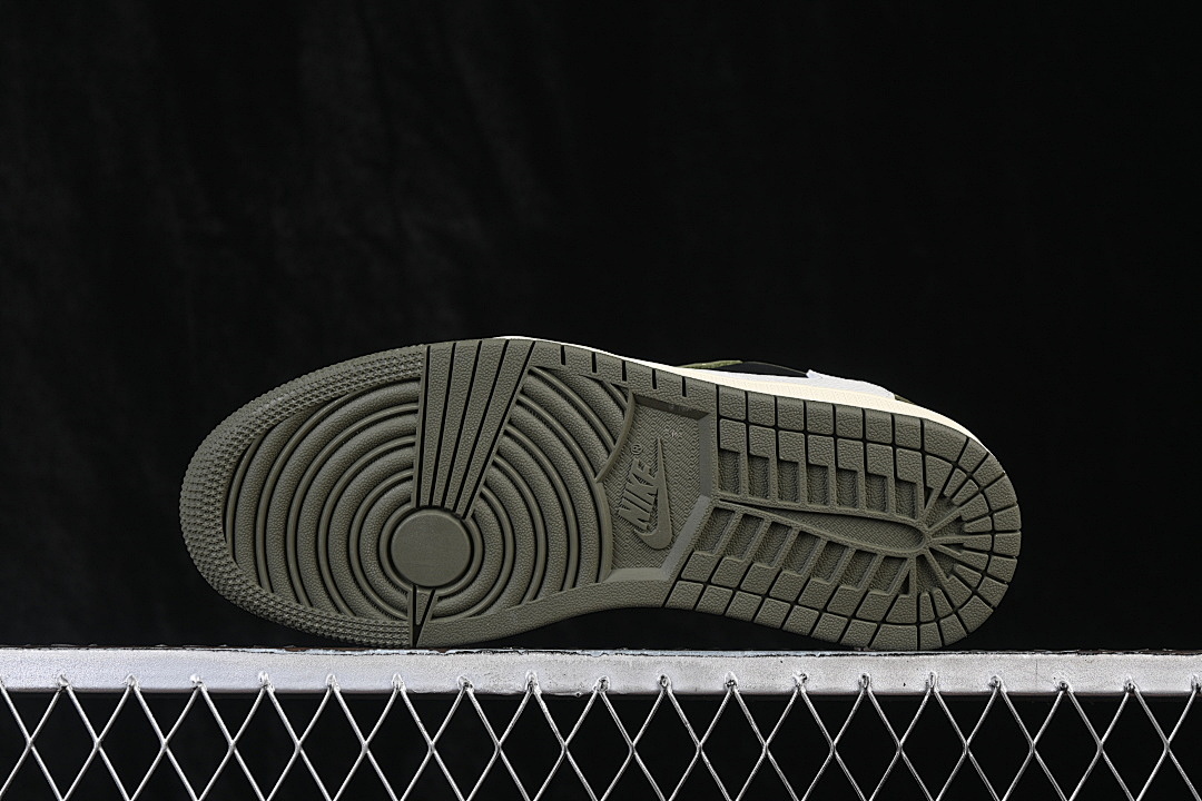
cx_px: 601
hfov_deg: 27.0
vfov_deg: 18.2
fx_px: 2504
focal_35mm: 75
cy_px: 400
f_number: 6.3
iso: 160
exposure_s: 1/60
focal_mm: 50
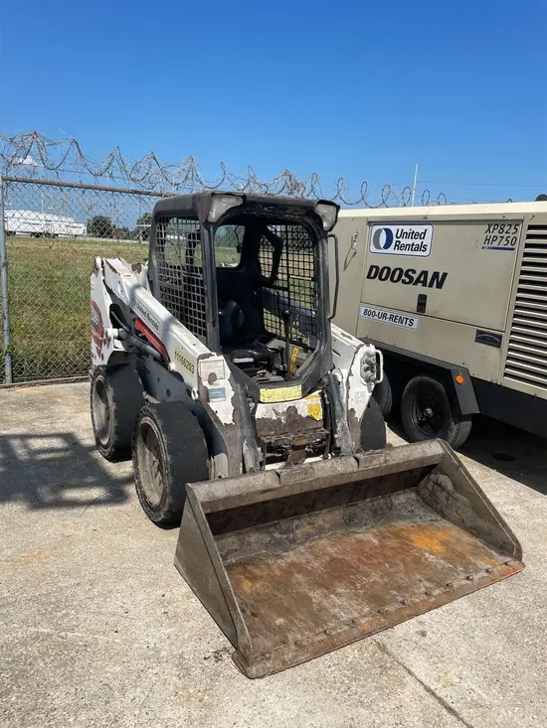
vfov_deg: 67.3
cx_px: 274
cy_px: 364
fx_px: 548
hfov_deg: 53.1
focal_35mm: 26
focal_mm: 4.2
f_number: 1.6
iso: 32
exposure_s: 1/4831
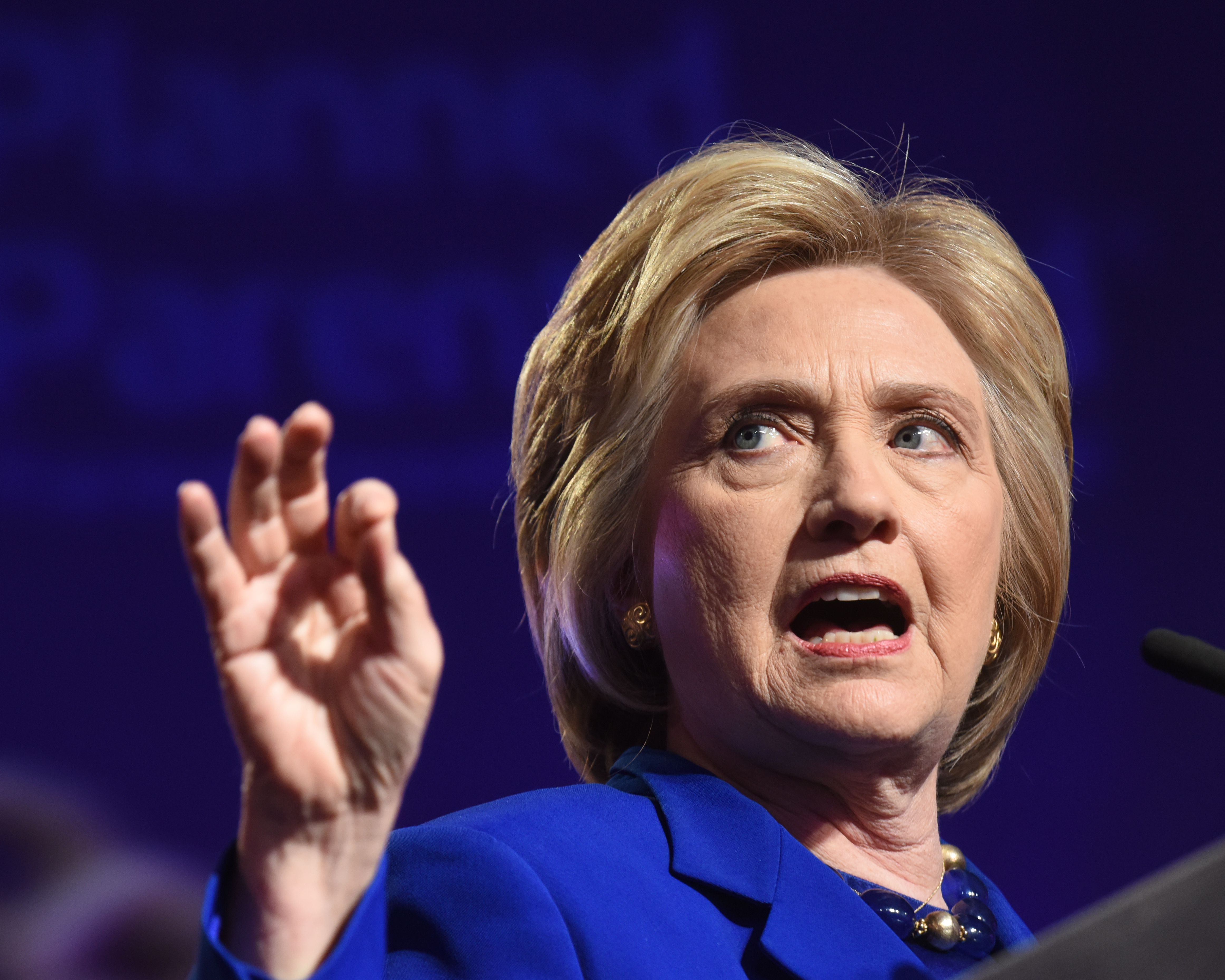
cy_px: 403
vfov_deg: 6.3
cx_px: 503
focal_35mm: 246
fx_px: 8920
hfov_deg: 7.9
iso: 1600
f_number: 5.6
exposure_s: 1/200
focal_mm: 165
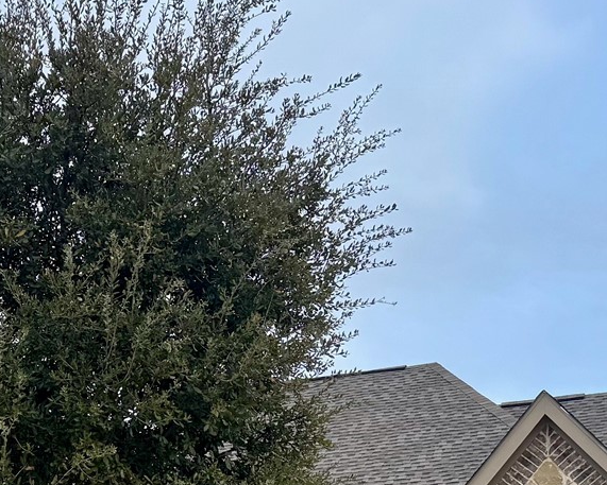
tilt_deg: +4.8
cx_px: 47
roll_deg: -0.5
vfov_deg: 16.8
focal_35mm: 84
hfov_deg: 22.1
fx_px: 1509
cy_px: 700
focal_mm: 6.76
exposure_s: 1/1112
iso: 80
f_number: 1.78
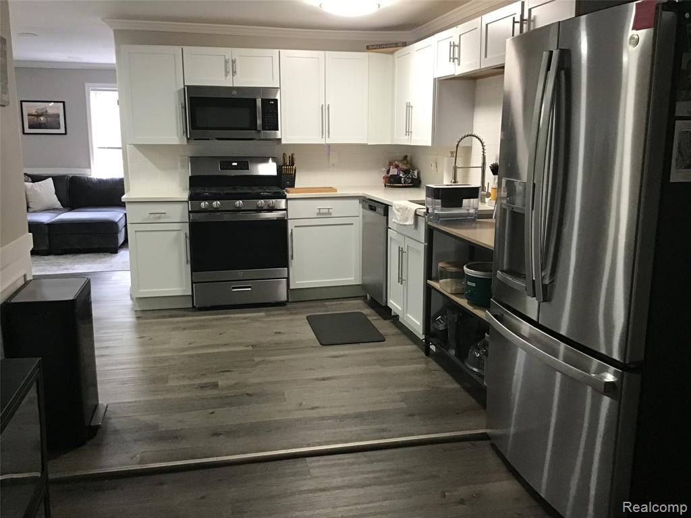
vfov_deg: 45.4
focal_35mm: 31
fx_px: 619
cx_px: 346
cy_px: 259
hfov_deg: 58.4
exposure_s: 1/30
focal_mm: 3.3
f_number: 2.4
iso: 125
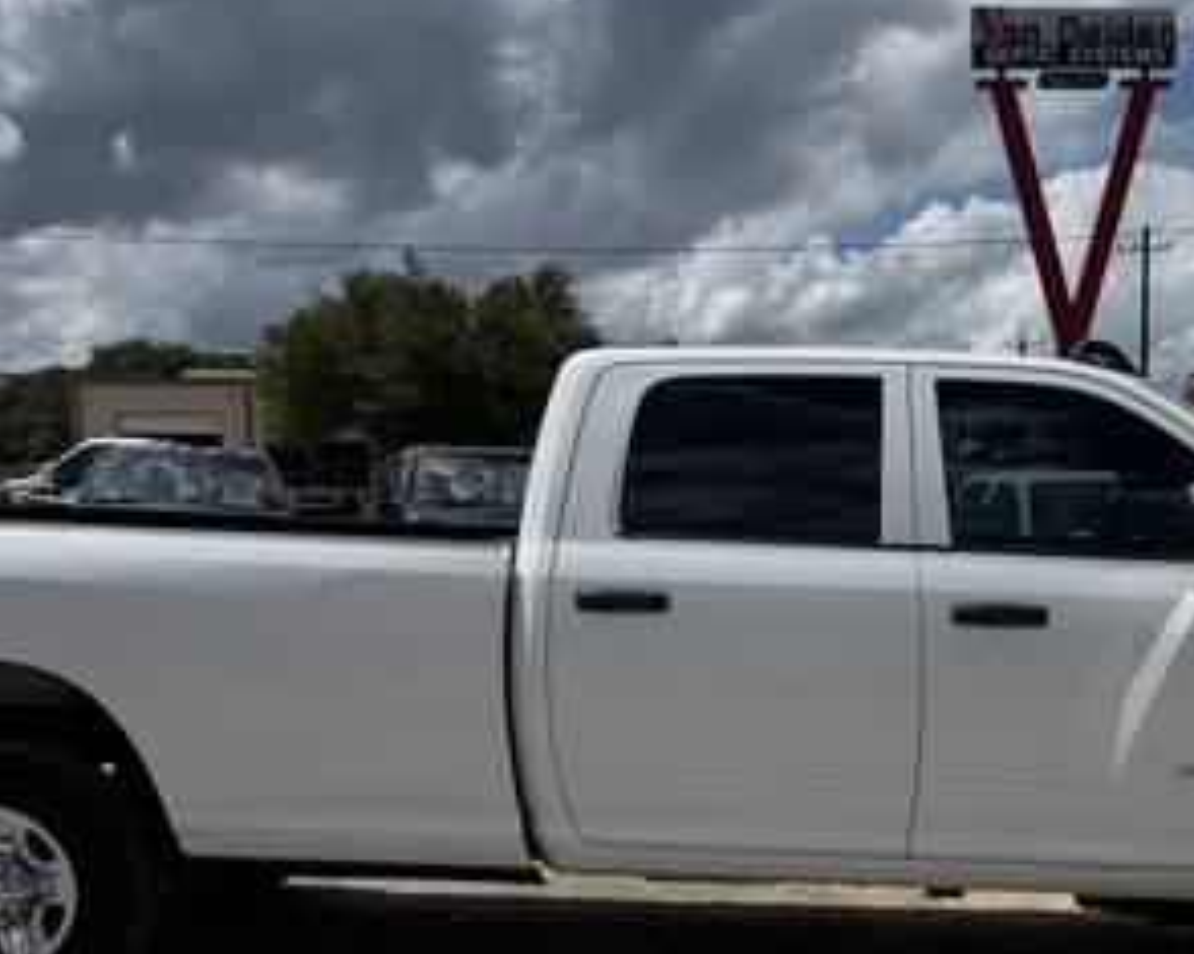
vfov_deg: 29.2
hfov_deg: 36.4
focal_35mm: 51
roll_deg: +0.3
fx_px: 1802
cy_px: 731
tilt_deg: -7.1
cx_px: 776
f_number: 1.78
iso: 80
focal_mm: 6.76
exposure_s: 1/12346
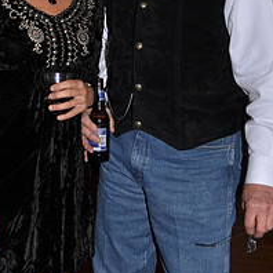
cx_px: 100
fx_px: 732
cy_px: 63
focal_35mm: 82
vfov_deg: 20.9
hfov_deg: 21.1
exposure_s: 1/60
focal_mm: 22
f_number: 4
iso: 200
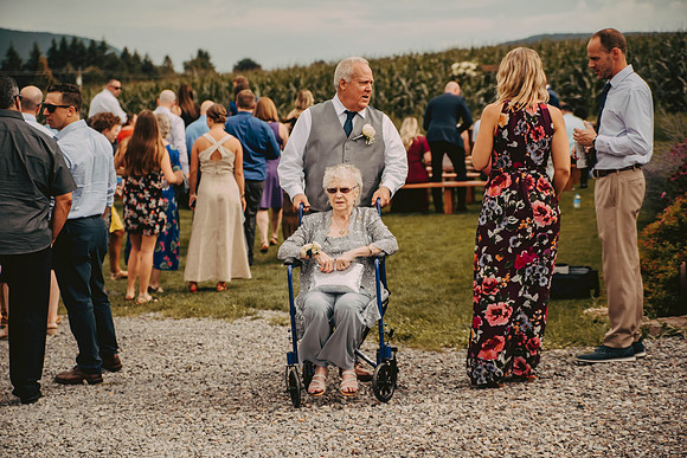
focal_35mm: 68
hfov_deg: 29.6
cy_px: 229
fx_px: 1298
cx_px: 344
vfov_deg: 20.0
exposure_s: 1/4000
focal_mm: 68
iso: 500
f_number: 2.8
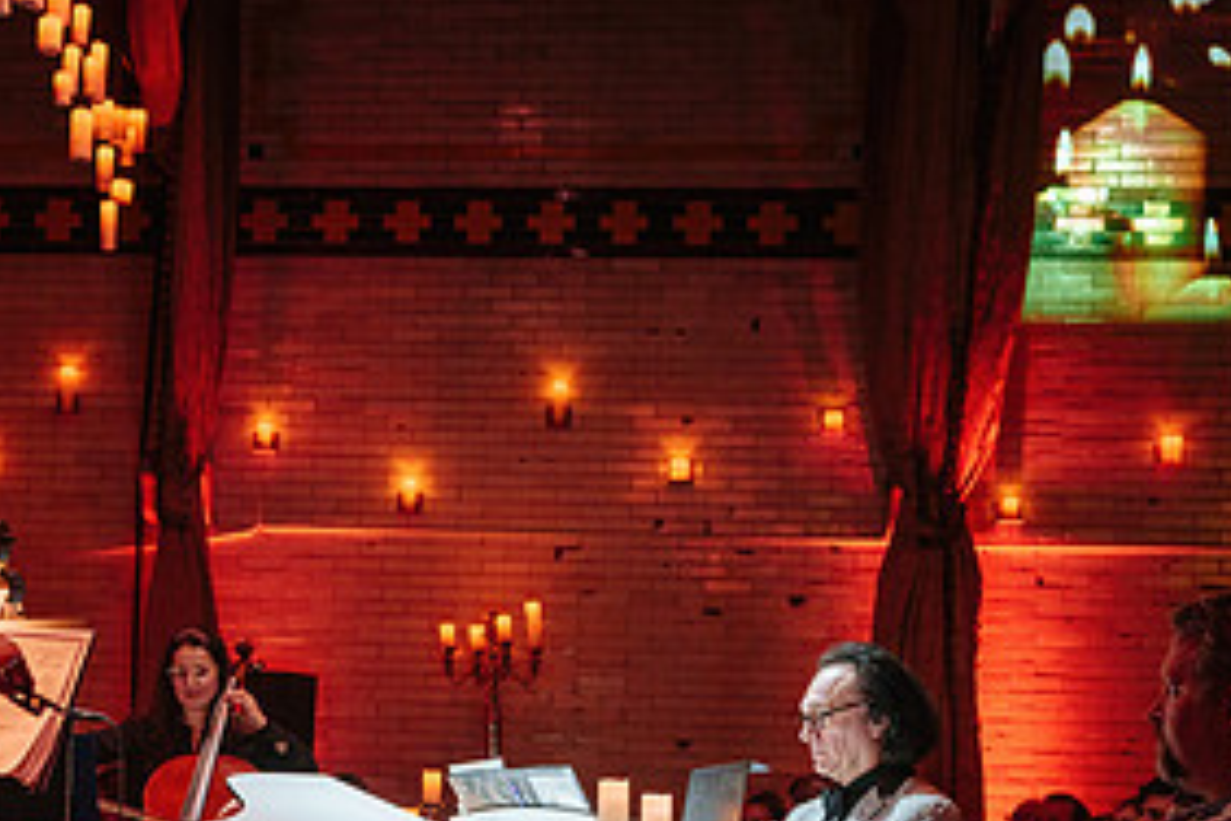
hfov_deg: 27.6
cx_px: 284
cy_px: 666
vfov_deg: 18.7
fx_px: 2462
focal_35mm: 72
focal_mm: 35
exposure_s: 1/100
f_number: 2.8
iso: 1600
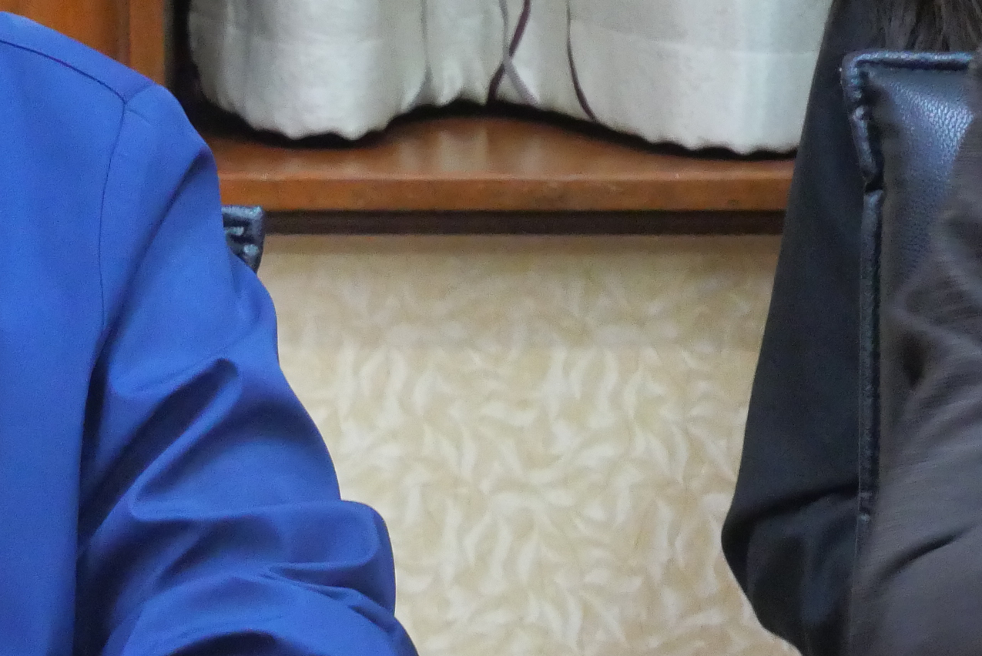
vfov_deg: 4.1
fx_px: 9062
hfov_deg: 6.1
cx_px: -421
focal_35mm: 332
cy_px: 283
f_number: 5.6
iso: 3200
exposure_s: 1/20
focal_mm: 55
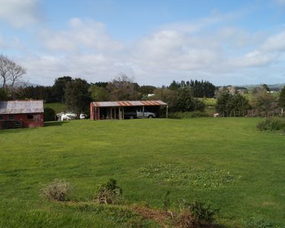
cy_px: 115
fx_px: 261
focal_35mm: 31
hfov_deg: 56.9
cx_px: 121
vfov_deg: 47.1
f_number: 8
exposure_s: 1/400
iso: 100
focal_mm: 18
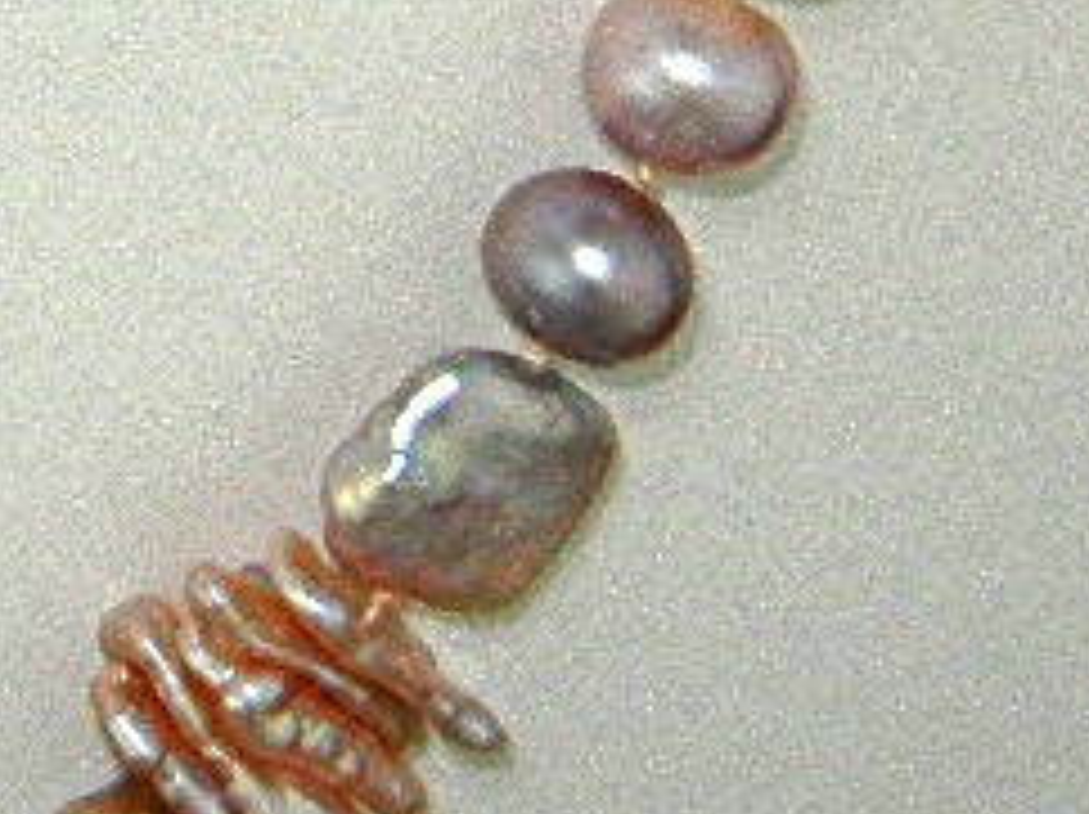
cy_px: -369
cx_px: -508
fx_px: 4526
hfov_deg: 13.0
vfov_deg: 10.0
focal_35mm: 144
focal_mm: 6.2
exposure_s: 1/73
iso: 230
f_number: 7.2
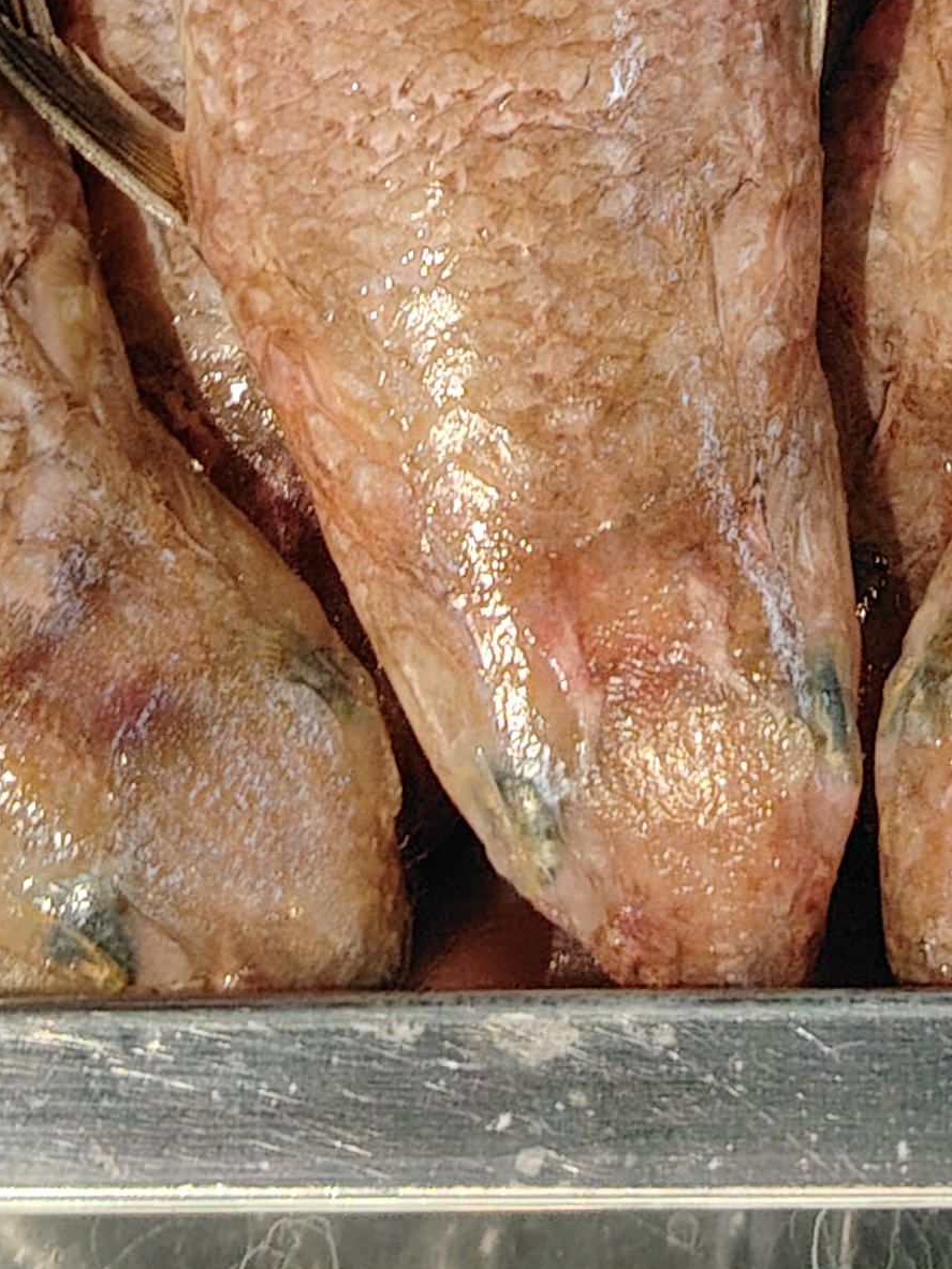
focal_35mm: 115
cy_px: -659
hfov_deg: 12.8
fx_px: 4218
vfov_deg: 15.7
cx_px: 742
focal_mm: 5.25
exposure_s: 1/50
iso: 281
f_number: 1.75
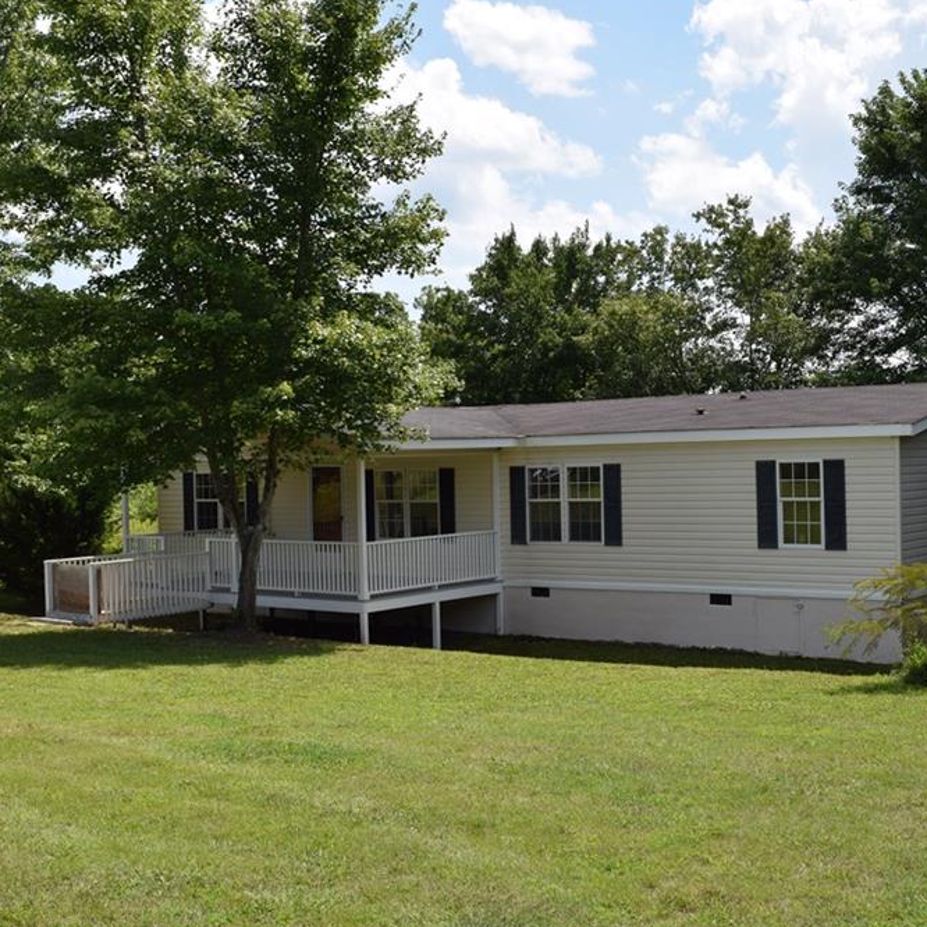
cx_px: 565
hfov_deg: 35.9
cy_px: 462
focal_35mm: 47
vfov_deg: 36.1
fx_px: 1424
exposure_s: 1/200
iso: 100
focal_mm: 24
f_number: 11
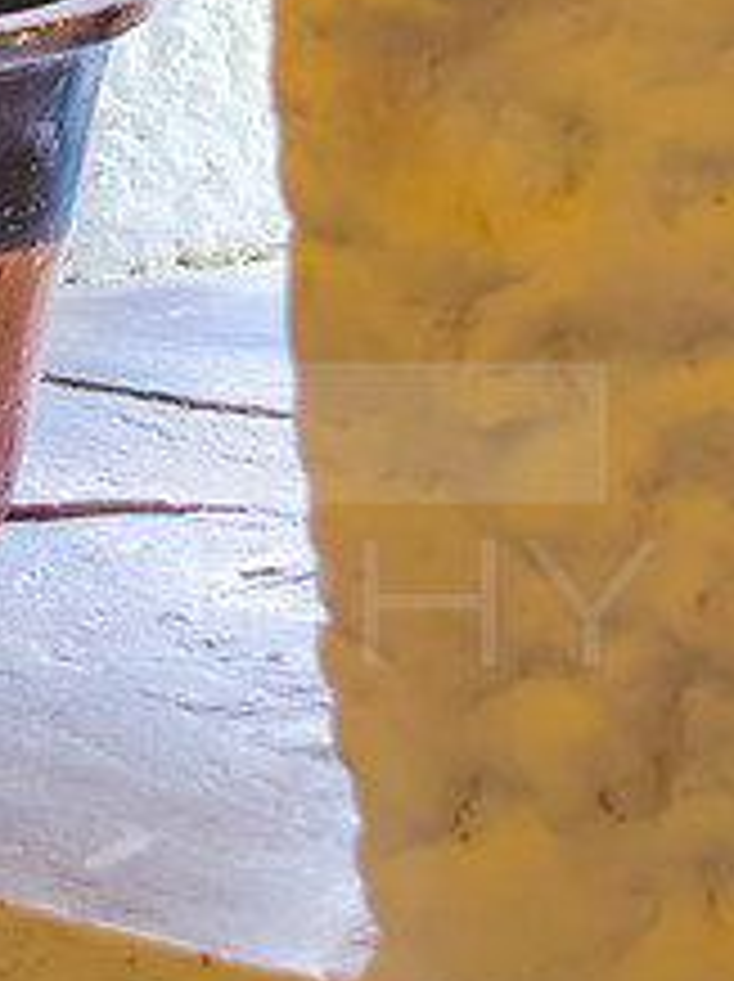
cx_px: -281
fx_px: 4306
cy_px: 115
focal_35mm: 152
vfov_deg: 12.9
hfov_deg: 9.5
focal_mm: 35
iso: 640
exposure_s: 1/13
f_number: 4.5
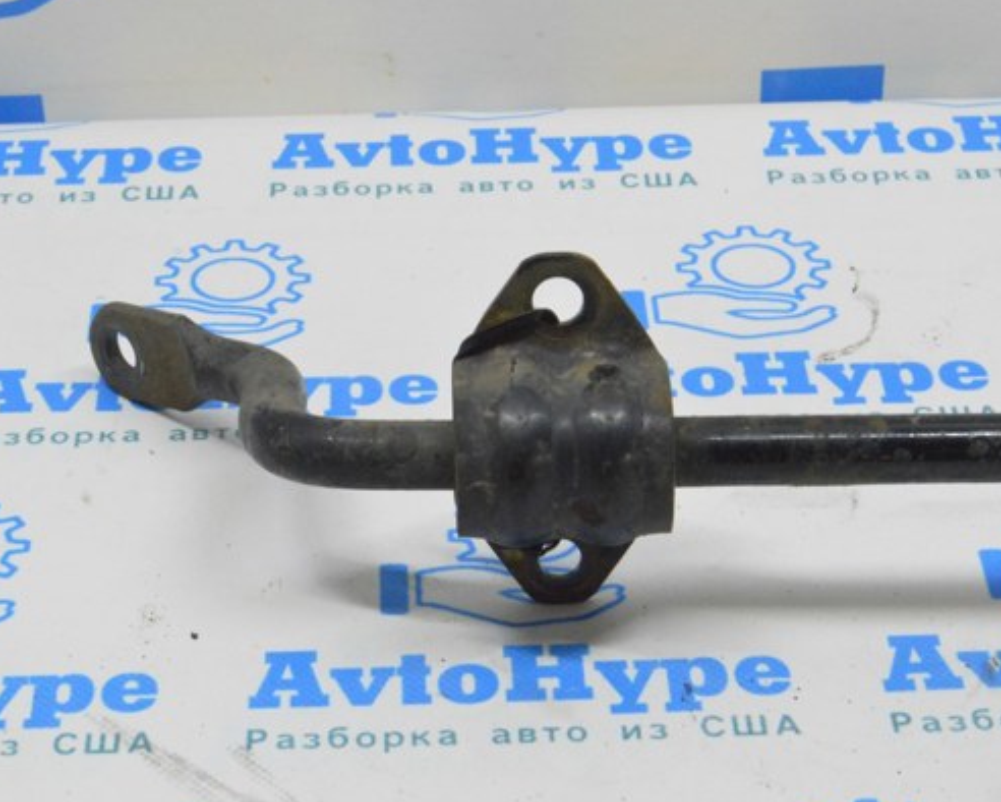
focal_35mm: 101
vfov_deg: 15.3
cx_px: 470
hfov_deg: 19.1
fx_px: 2982
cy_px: 406
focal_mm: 55
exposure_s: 1/20
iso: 6400
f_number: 20
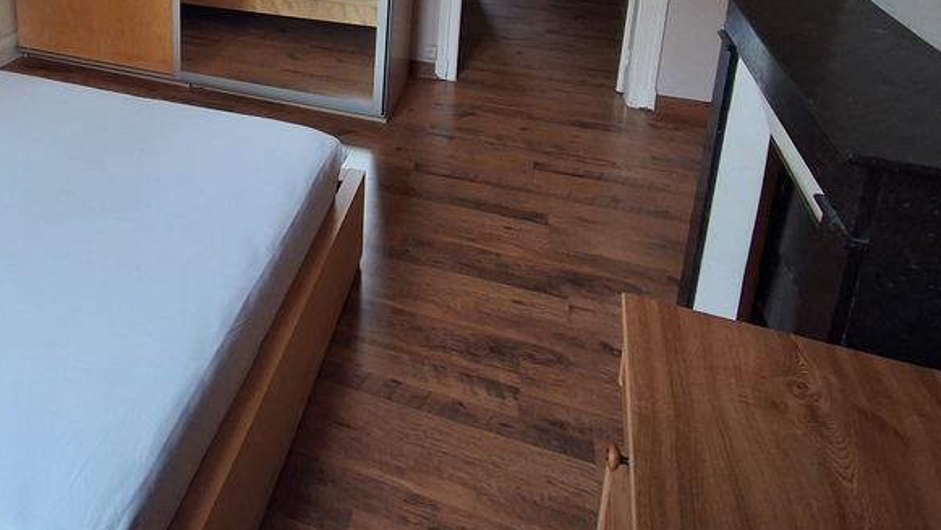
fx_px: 749
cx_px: 232
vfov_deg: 34.7
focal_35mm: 30
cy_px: -23
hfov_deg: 60.6
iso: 100
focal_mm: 1.64
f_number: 2.2
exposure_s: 1/50
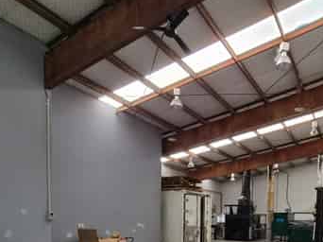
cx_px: 235
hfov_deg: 65.9
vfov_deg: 47.7
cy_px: 228
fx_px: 233
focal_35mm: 25
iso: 100
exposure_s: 1/420
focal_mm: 2.2
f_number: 2.2
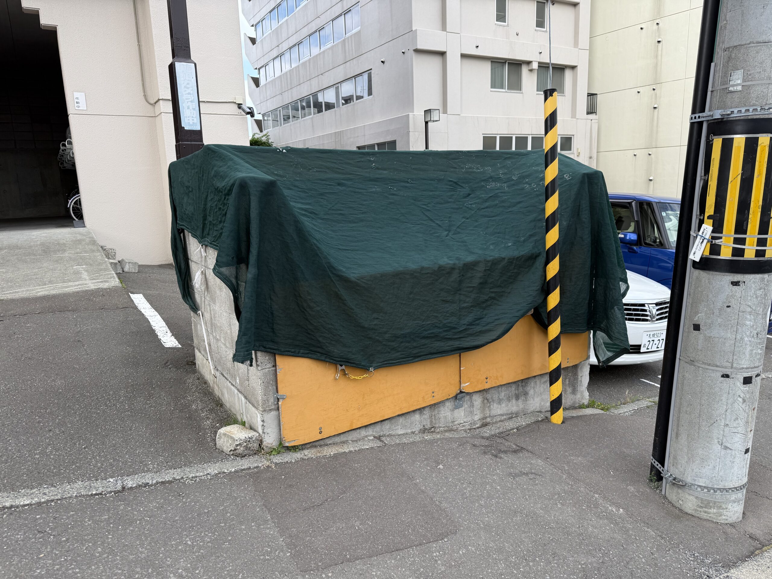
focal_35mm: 24
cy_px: 290
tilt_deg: -12.3
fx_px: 535
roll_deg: +1.5
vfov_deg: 56.8
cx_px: 386
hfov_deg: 71.6
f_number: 1.78
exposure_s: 1/955
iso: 80
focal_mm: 6.76
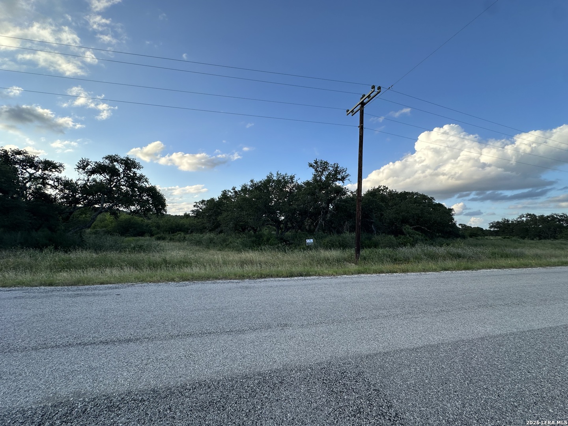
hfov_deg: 102.1
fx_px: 230
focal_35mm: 14
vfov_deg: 85.7
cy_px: 213
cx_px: 284
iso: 40
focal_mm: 2.22
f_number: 2.2
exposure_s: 1/720
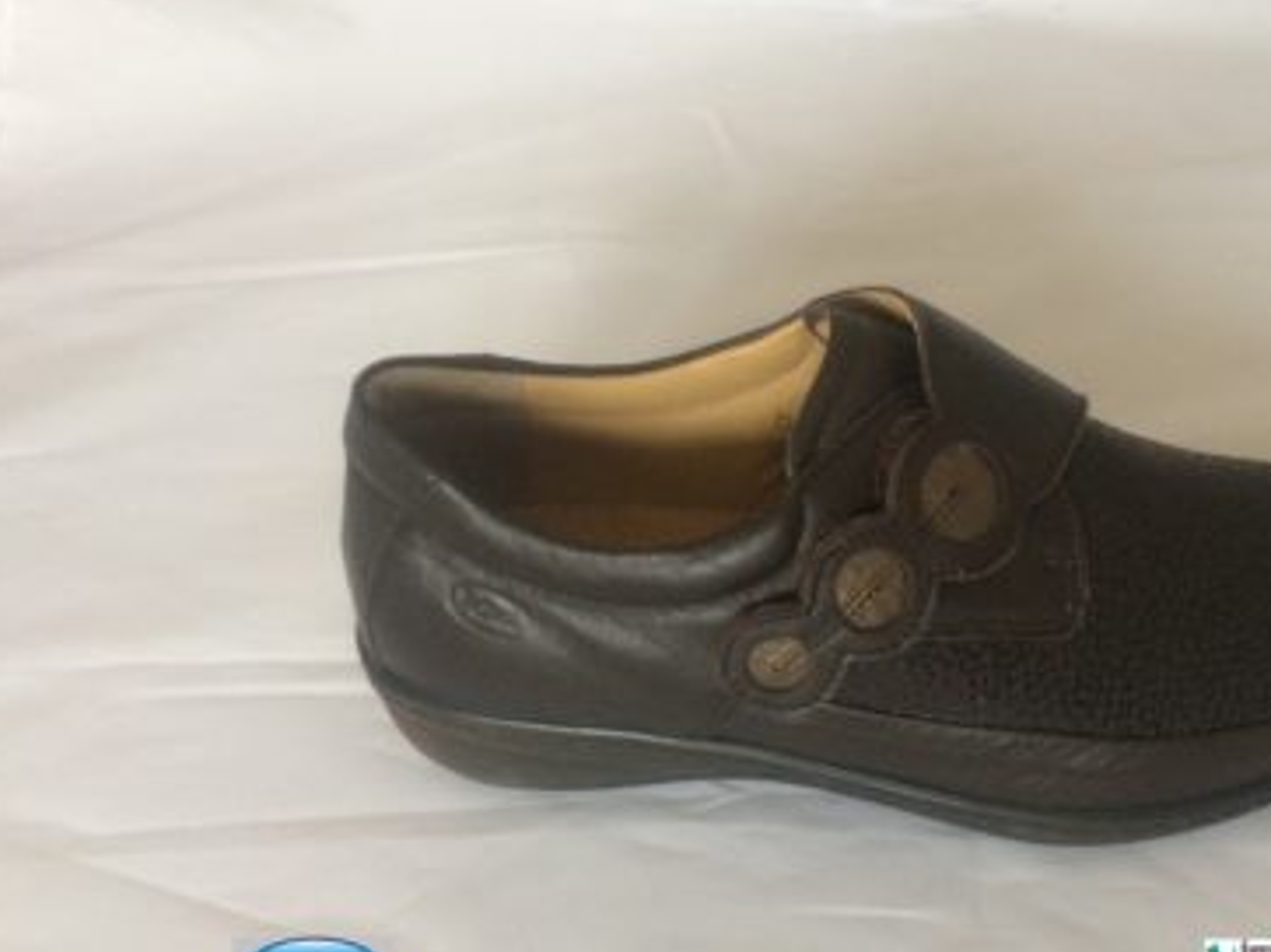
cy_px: 488
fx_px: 1468
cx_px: 854
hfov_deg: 46.0
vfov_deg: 35.9
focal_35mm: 40
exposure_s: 1/33
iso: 250
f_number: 2.2
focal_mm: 4.15
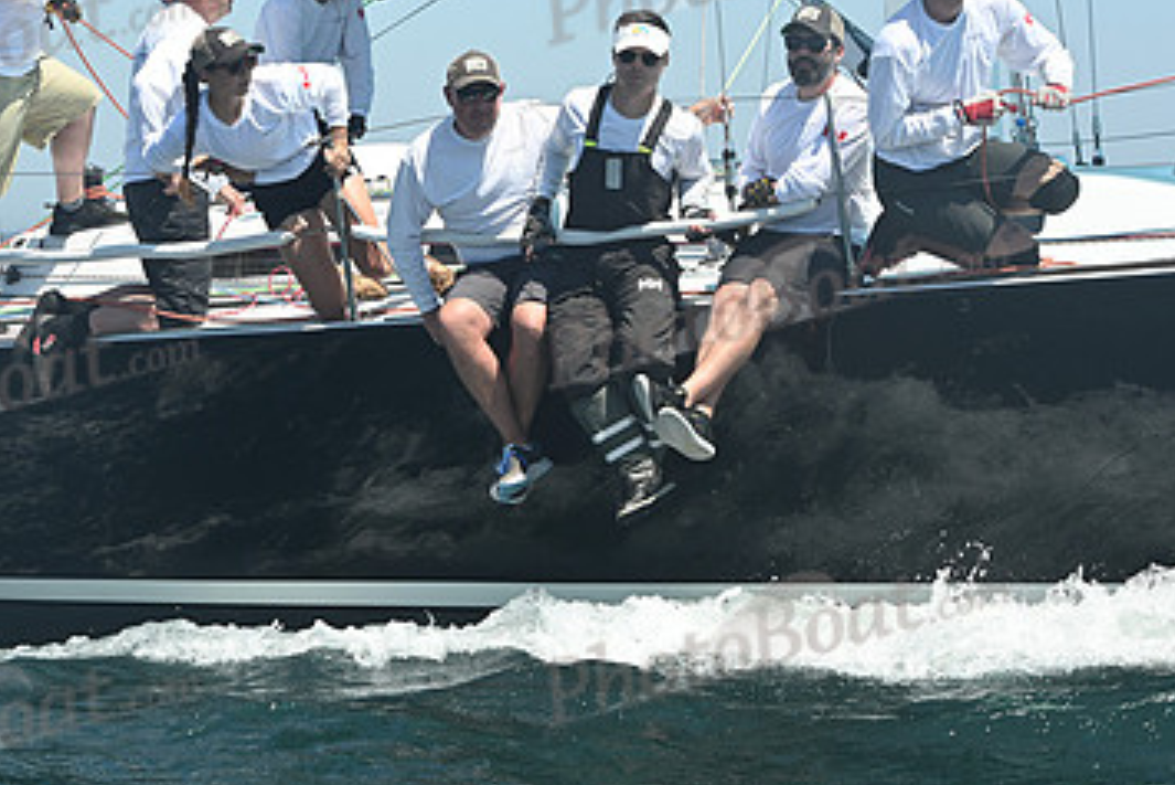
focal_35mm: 160
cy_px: 177
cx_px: 374
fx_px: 5224
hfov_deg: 12.8
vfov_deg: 8.6
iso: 320
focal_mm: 98
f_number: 6.3
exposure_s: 1/1000
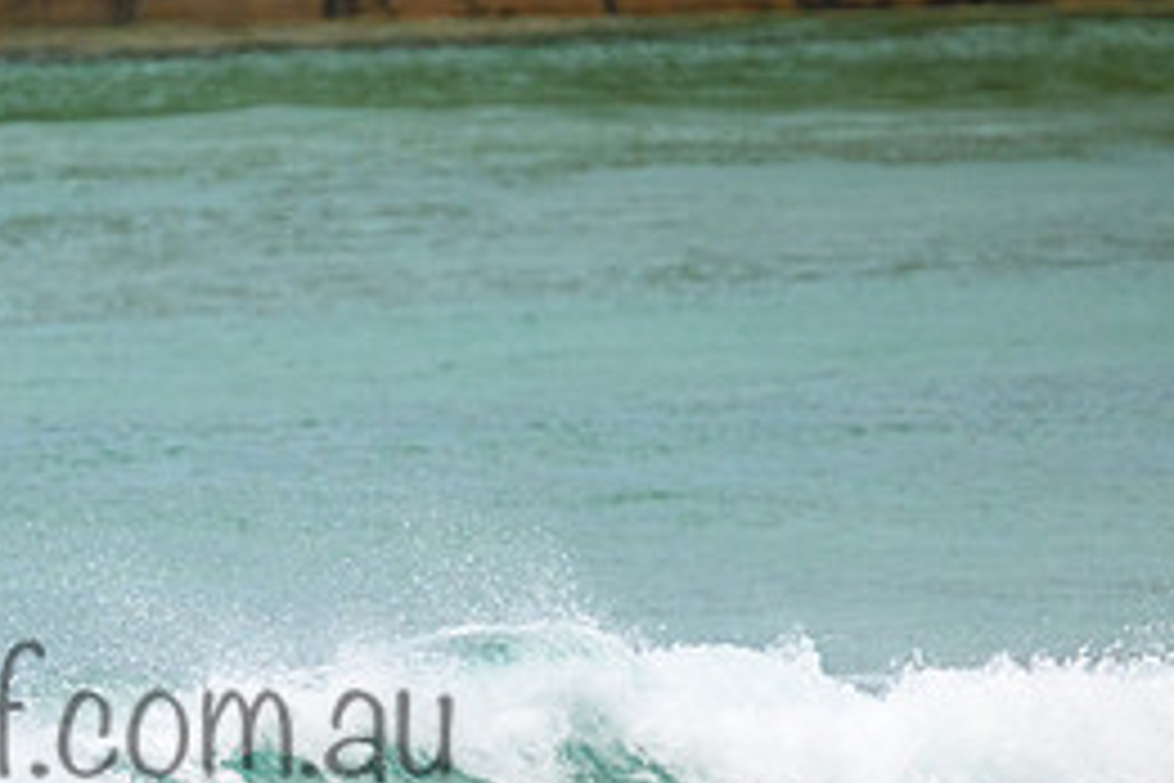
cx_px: -22
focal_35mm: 1776
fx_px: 57913
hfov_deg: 1.2
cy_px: 673
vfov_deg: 0.8
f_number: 11
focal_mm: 800
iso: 1600
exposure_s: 1/3200
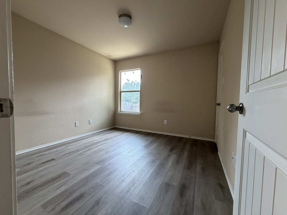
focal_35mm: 14
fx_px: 116
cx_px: 144
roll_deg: -1.0
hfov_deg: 102.1
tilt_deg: -2.5
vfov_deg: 85.7
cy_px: 108
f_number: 2.2
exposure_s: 1/120
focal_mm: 2.22
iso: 320
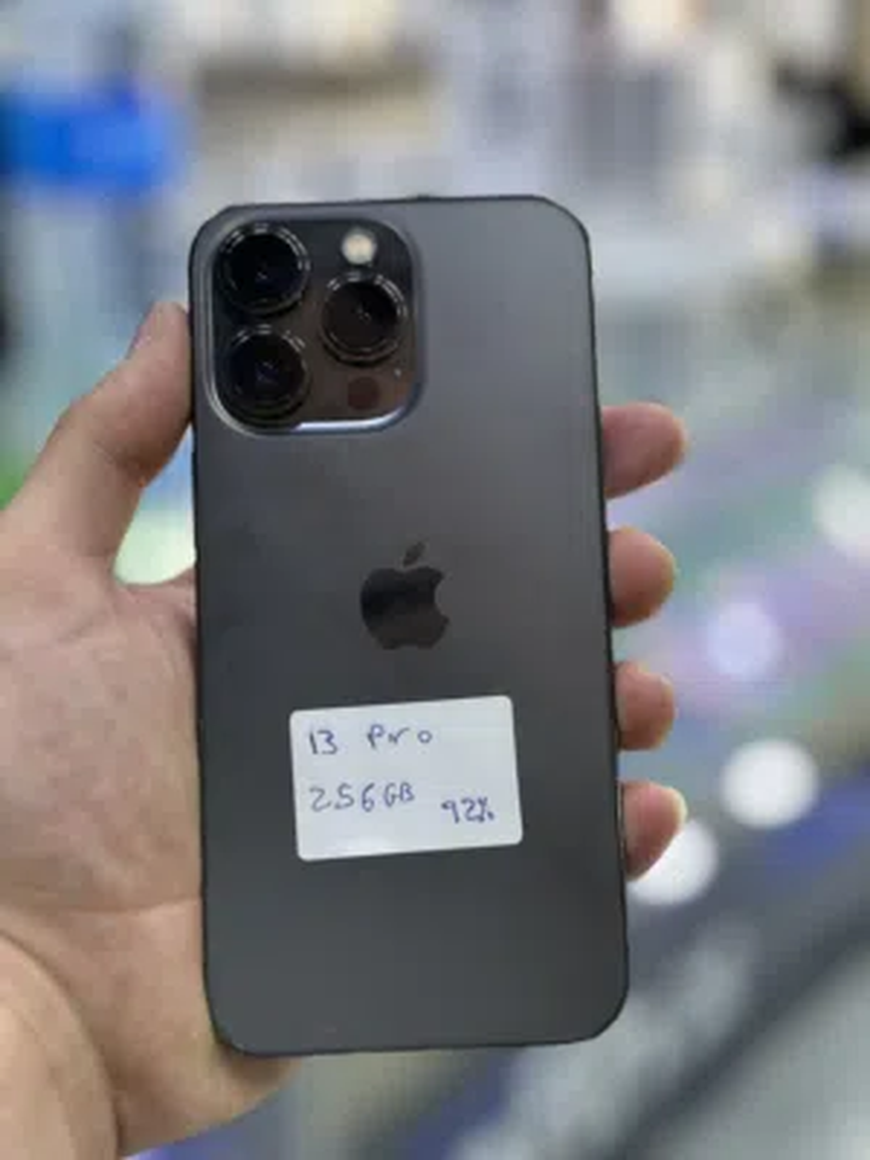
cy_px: 580
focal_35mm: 48
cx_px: 435
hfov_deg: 30.3
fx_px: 1609
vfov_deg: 39.7
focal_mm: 6.86
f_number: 1.78
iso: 100
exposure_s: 1/100
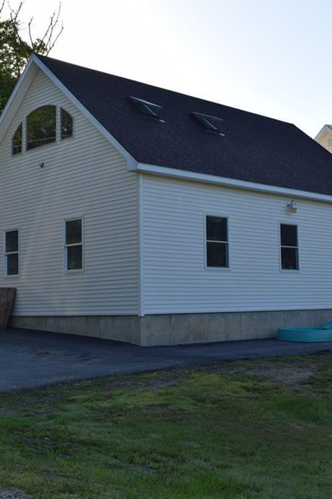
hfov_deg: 26.6
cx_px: 254
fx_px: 692
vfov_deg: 39.6
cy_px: 250
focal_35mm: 50
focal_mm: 22
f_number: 8
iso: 100
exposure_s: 1/200
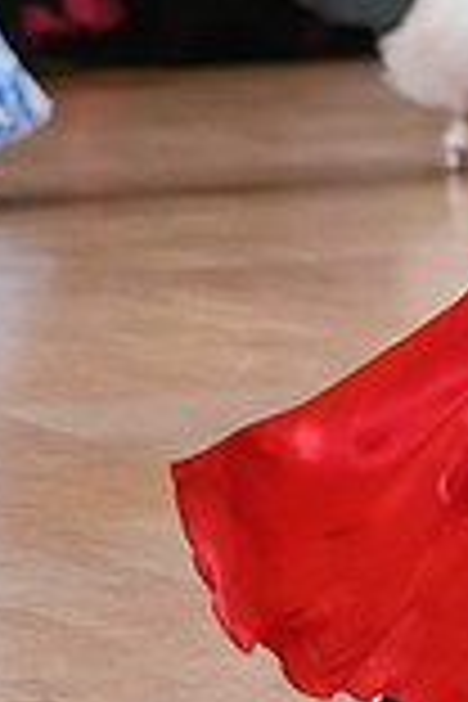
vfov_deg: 5.3
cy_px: -176
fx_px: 7604
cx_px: 763
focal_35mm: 390
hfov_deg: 3.5
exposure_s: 1/400
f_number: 4
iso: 3200
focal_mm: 105
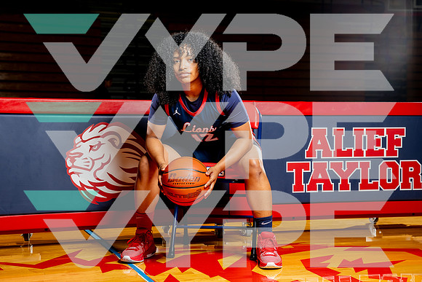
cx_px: 211
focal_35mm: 67
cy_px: 139
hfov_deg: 29.9
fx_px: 791
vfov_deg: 20.2
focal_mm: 63
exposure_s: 1/250
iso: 200
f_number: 5.6
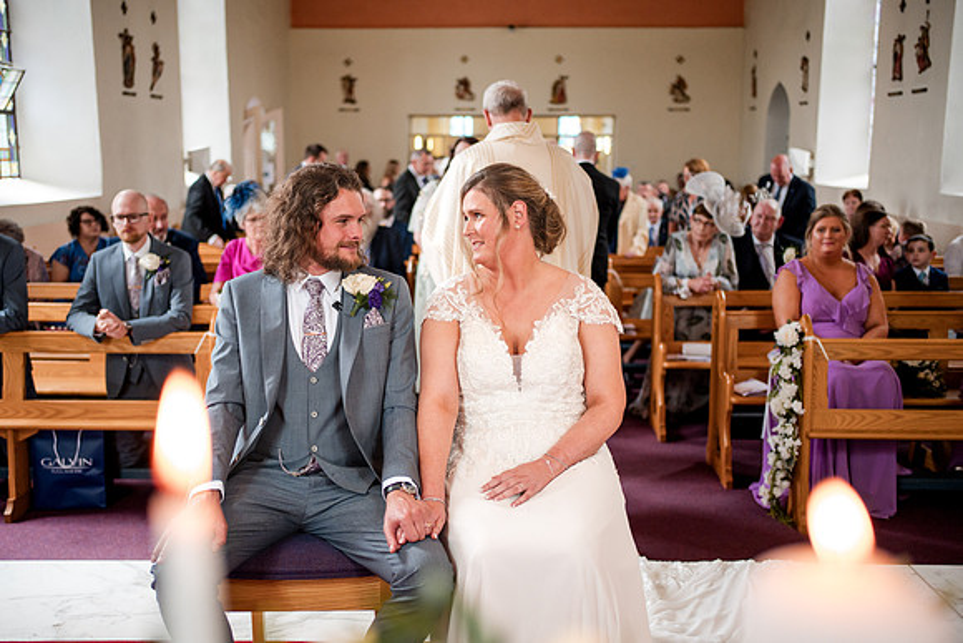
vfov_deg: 36.1
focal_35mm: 37
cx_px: 482
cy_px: 322
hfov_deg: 52.1
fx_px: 985
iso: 1250
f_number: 1.8
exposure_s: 1/500
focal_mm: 35
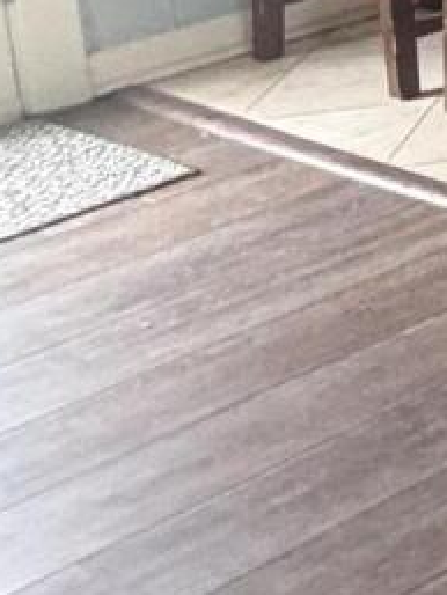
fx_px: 1875
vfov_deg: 16.2
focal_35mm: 109
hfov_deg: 8.7
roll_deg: +0.6
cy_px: -338
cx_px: 1651
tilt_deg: -8.1
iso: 500
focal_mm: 2.22
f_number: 2.2
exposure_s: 1/60
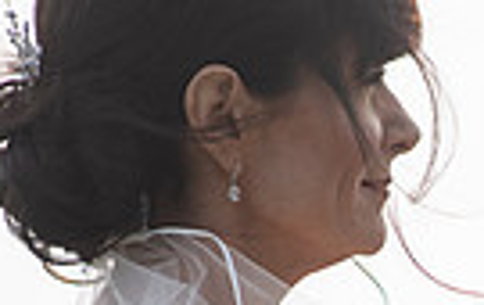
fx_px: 4904
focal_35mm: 371
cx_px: 588
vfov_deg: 3.5
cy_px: 666
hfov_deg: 5.6
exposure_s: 1/3200
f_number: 2.5
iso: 160
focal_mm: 85
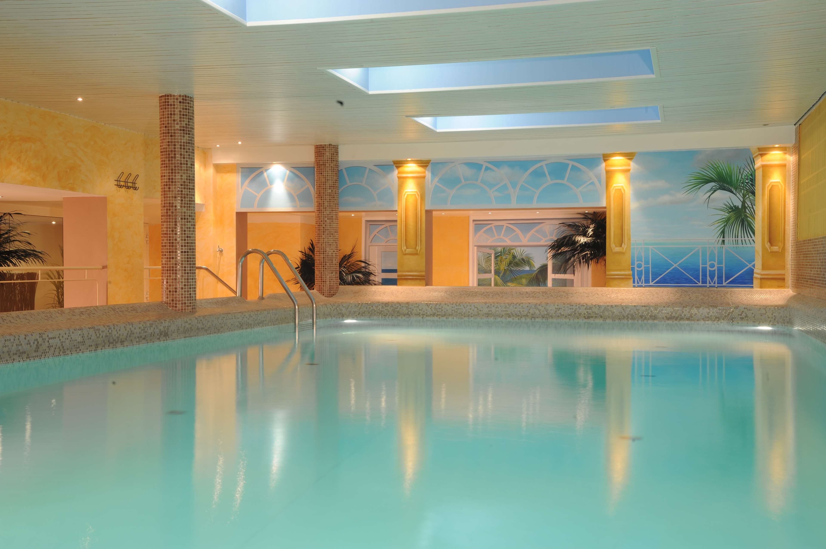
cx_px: 413
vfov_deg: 29.2
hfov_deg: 42.8
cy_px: 274
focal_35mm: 46
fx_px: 1055
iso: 200
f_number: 14
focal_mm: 46
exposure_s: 3
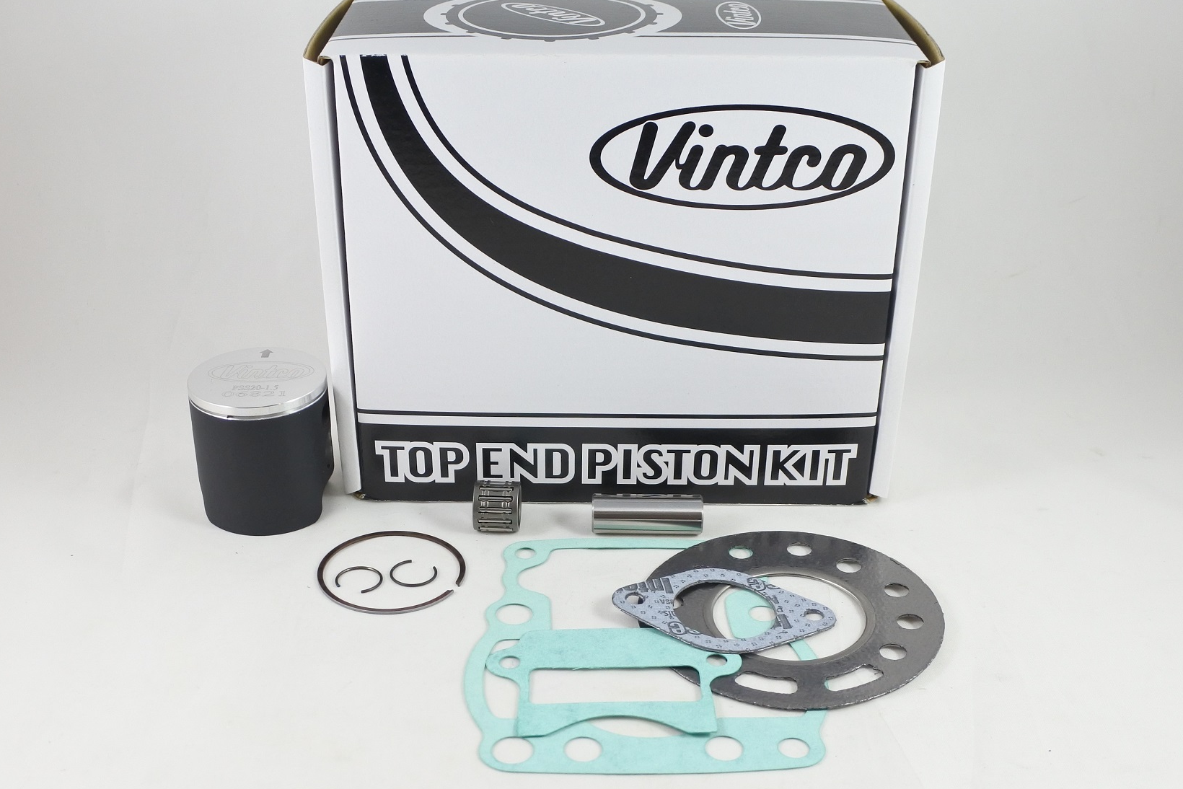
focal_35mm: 30
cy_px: 392
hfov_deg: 61.9
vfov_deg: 43.6
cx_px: 590
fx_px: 986
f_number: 3.8
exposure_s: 1/125
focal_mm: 11
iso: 400
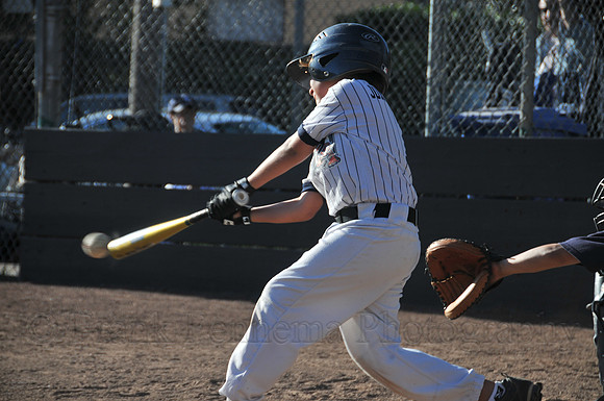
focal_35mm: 158
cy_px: 200
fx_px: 2639
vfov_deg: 8.7
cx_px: 302
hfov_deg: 13.1
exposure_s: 1/500
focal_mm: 105
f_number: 5.3
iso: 200
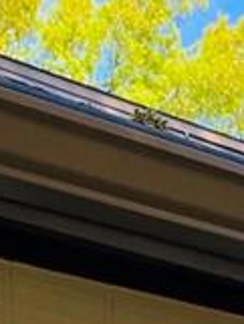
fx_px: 1821
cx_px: 347
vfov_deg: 8.3
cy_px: 1042
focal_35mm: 194
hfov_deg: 7.6
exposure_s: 1/585
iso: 32
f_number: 1.8
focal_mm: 4.25
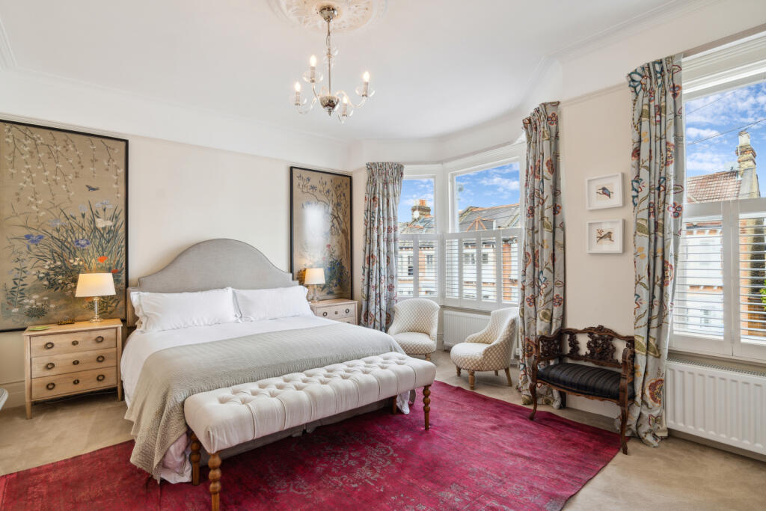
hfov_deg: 96.7
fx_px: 340
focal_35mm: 16
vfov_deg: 73.8
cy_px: 256
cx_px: 383
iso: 400
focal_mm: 16
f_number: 11
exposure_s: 1/20
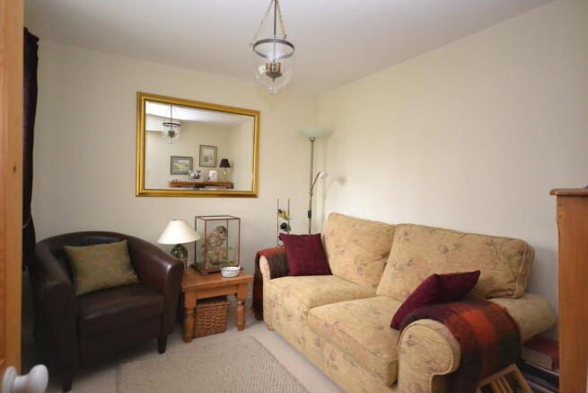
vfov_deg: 63.2
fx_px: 319
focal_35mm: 20
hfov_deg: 85.4
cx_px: 294
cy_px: 196
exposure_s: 1/60
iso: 3200
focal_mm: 13
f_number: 4.5
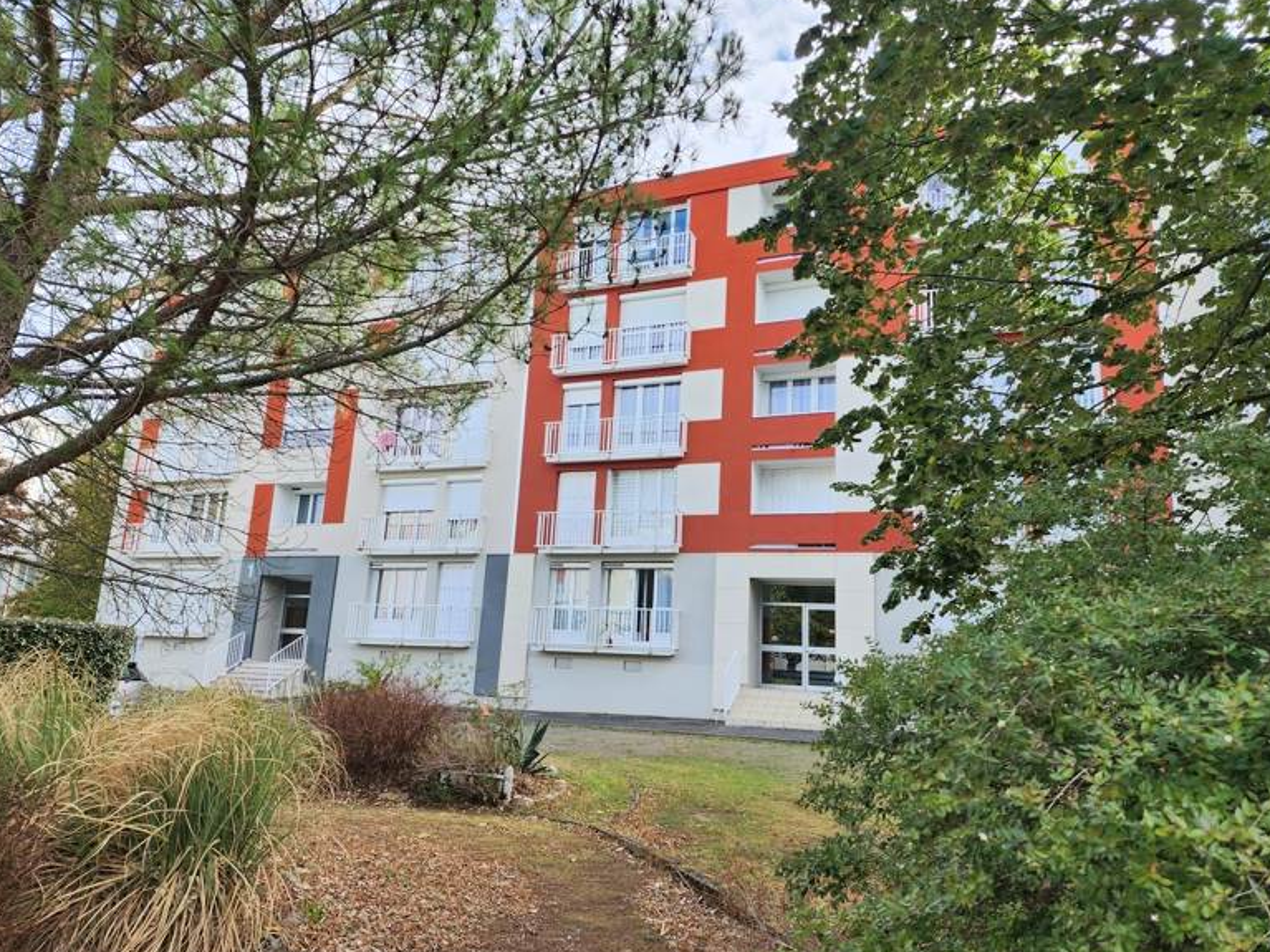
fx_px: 880
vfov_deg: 56.8
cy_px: 485
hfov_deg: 71.6
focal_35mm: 24
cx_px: 652
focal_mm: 6.4
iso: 12
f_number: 1.8
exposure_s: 1/204
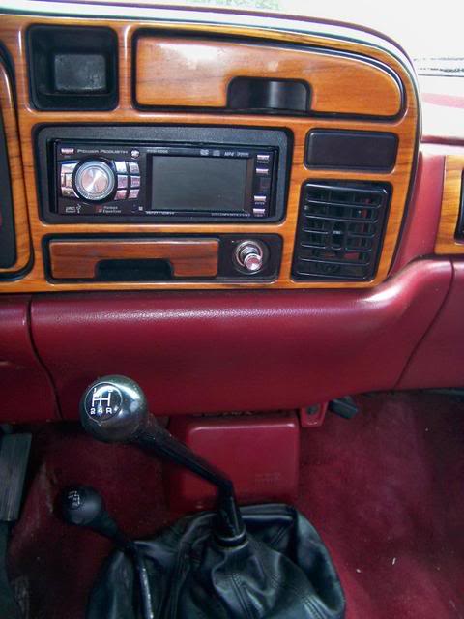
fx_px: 590
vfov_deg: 55.4
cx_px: 232
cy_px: 310
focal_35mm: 33
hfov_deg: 42.9
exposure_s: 1/30
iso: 200
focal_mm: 5.85
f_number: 2.8
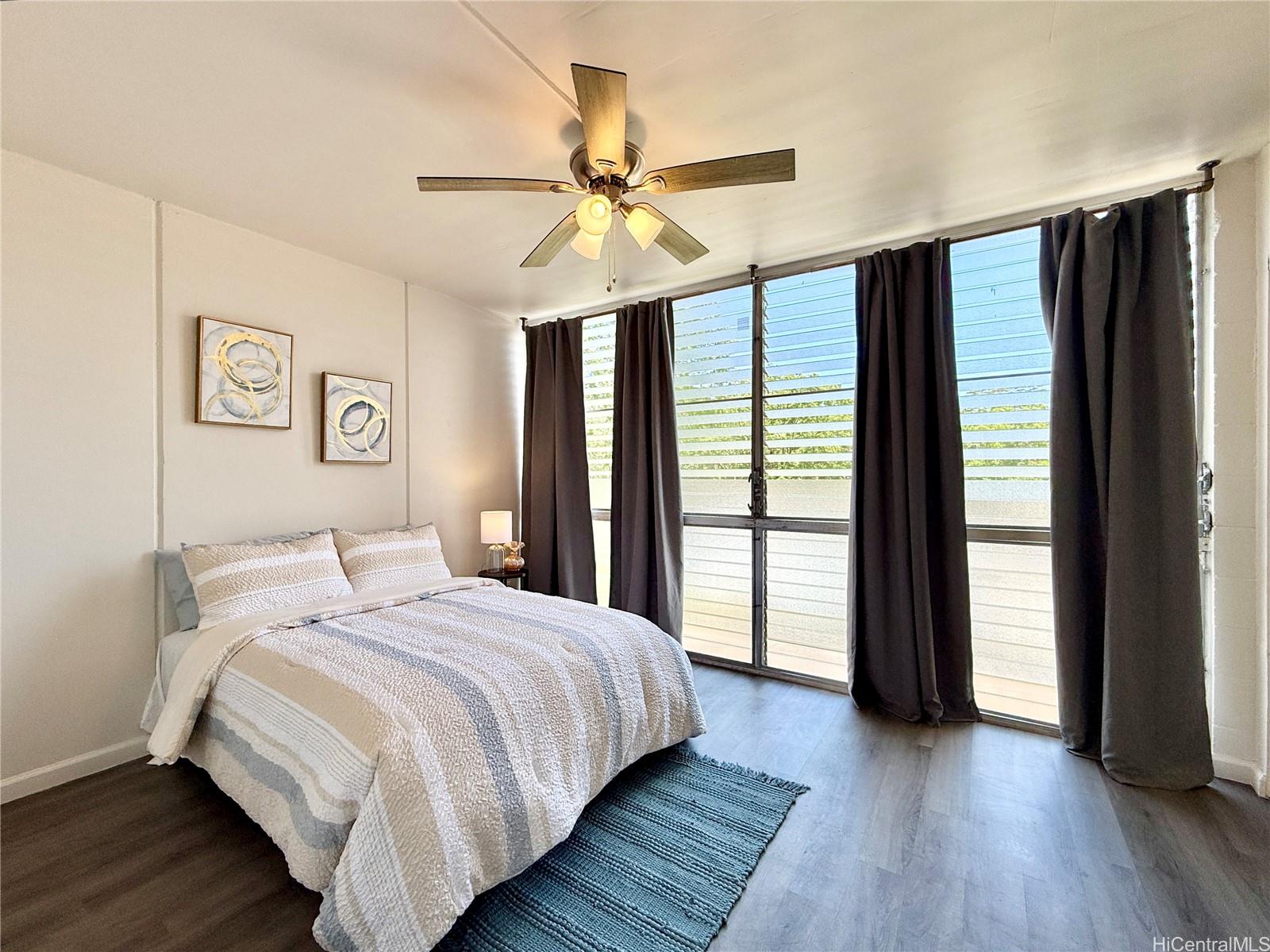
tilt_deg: -0.5
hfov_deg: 102.1
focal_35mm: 14
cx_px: 635
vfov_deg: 85.6
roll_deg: -1.8
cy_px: 476
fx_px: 513
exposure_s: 1/245
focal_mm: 2.22
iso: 50
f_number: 2.2
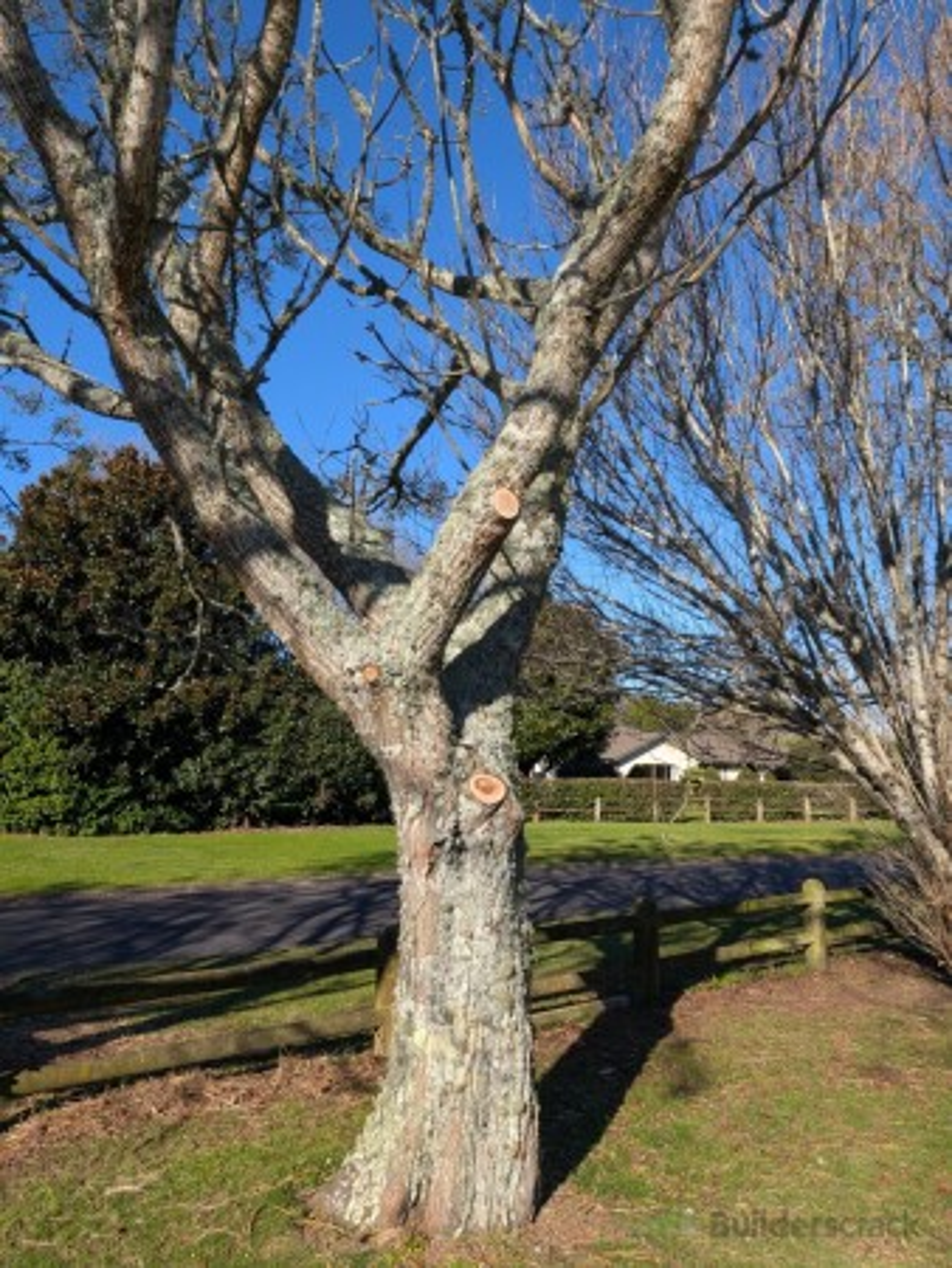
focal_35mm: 24
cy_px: 634
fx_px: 879
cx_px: 476
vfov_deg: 71.6
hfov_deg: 56.9
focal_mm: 4.53
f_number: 1.7
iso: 37
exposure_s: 1/1418
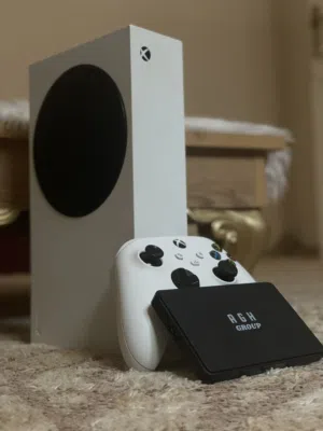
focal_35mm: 52
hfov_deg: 28.0
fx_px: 647
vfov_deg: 36.8
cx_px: 162
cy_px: 216
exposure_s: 1/122
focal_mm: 6
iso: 100
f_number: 2
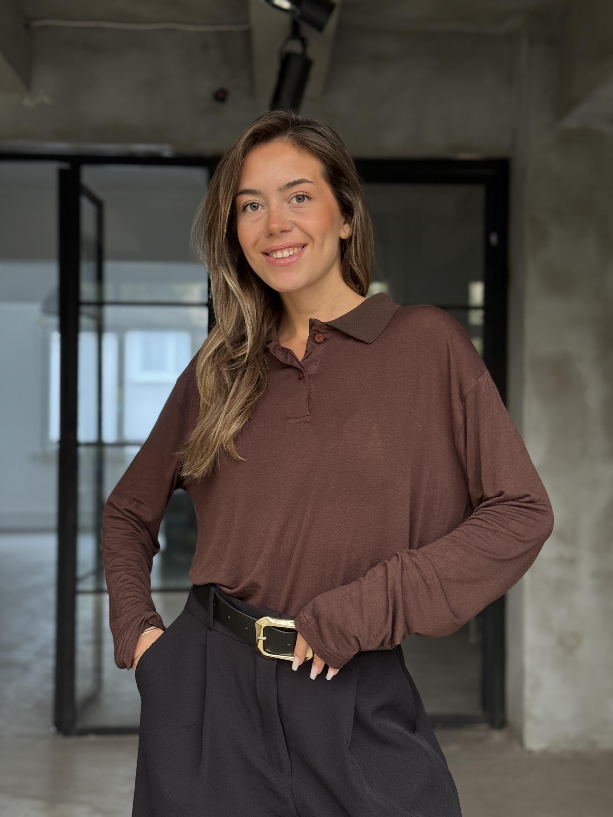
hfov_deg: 30.3
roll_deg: -0.8
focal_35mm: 48
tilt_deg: +0.2
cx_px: 306
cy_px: 408
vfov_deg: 39.7
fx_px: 1133
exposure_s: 1/75
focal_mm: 6.76
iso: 100
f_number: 1.78
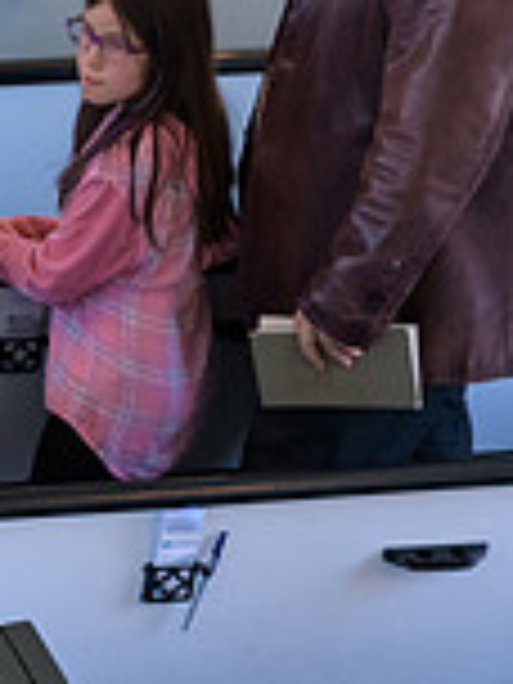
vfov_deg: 7.7
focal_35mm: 257
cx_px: -724
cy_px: 403
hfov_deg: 5.6
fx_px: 5078
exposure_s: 1/200
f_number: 3.2
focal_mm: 70
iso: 1000
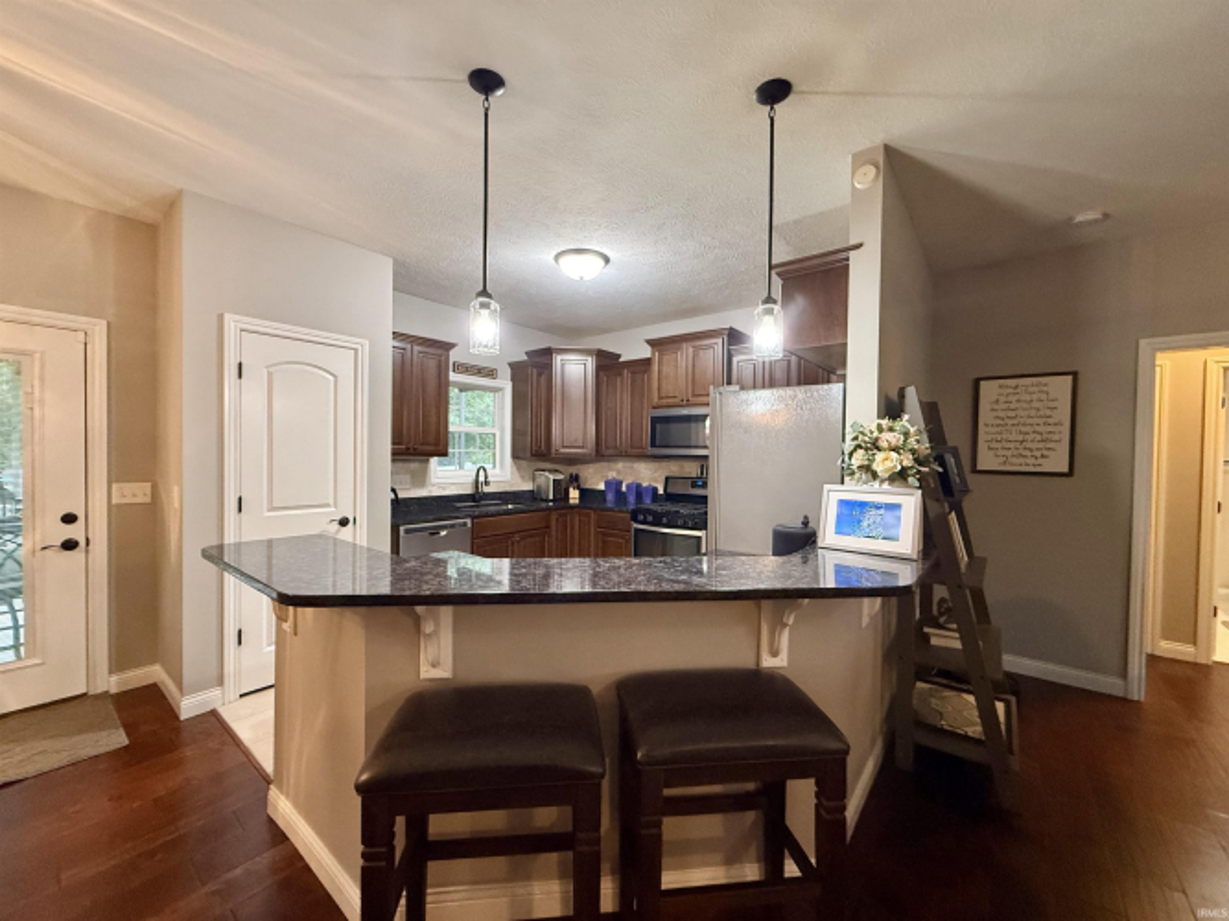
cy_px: 460
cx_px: 614
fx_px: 497
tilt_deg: -2.2
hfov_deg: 102.1
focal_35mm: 14
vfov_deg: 85.7
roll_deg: -1.4
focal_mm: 2.22
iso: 400
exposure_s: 1/60
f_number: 2.2
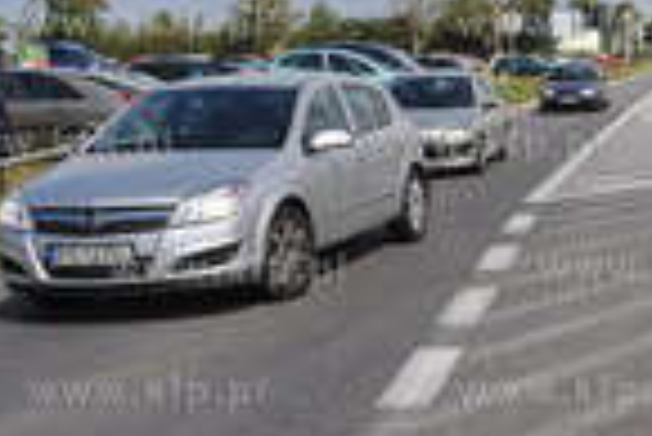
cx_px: 814
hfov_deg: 26.5
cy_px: 328
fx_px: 1197
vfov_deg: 20.5
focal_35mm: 66
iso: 640
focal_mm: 24
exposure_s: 1/3200
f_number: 7.1
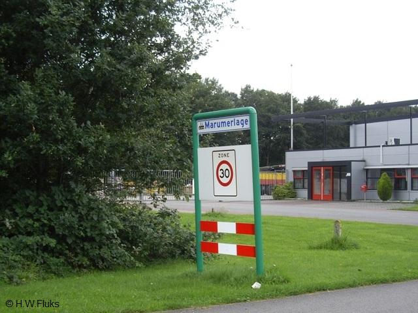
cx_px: 209
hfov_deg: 49.0
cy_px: 156
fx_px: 459
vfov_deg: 37.7
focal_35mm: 38
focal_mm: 7.9
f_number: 2.8
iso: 64
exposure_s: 1/250
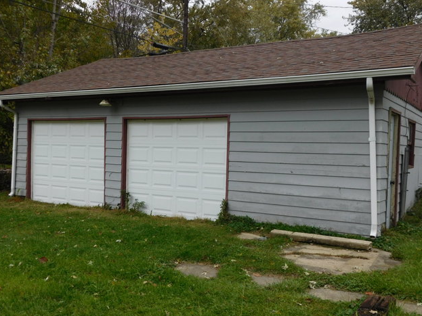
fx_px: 451
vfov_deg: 38.7
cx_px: 210
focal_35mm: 37
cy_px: 157
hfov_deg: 50.1
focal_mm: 6.3
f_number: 3.5
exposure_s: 1/800
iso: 125
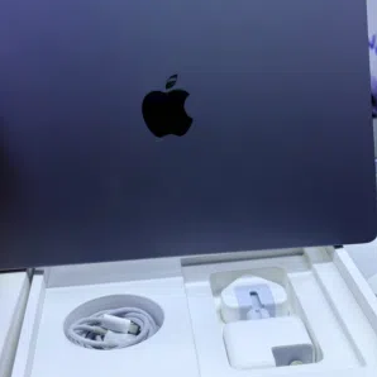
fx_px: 702
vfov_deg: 30.0
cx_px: 188
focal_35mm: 57
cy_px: 187
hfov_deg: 30.0
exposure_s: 1/418
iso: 100
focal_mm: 6.76
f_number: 1.78
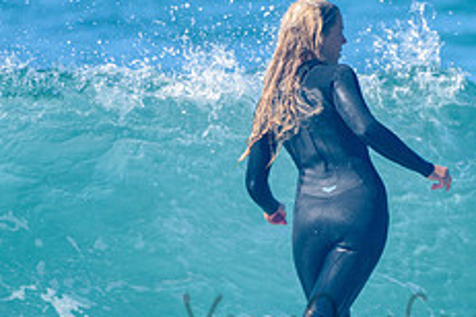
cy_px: 220
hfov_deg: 1.3
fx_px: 20308
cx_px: 286
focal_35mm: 1536
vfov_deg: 0.9
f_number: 5.6
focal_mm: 500
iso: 220
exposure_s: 1/2000
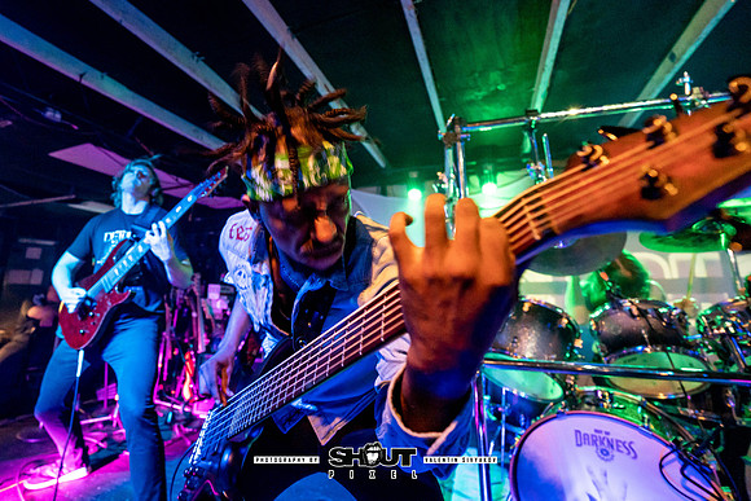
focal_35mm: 17
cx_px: 308
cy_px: 205
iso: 3200
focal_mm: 14
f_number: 2.8
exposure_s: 1/100
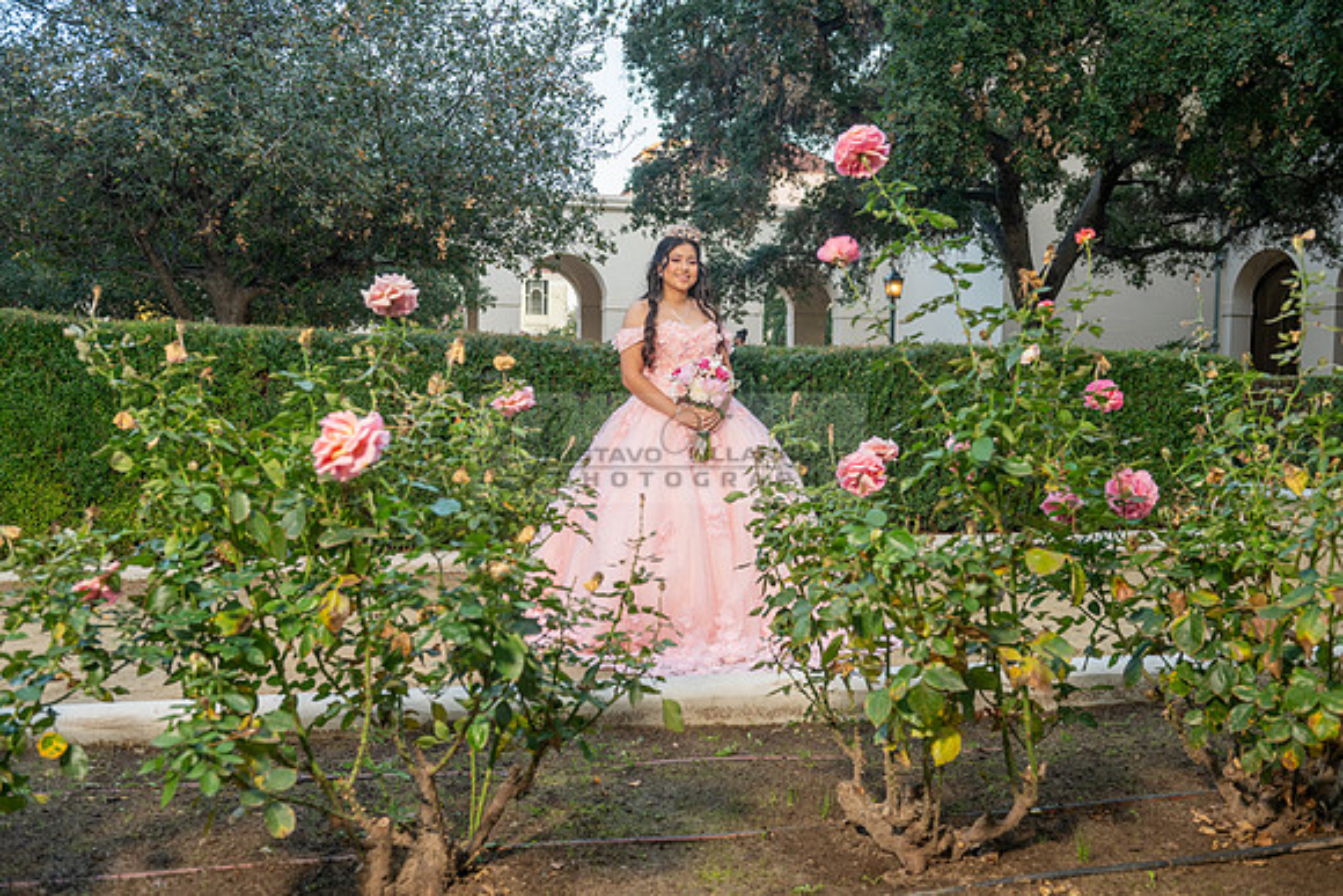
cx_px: 672
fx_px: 1194
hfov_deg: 58.7
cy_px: 448
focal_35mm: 32
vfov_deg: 41.1
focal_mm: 32
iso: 320
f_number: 4.5
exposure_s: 1/200
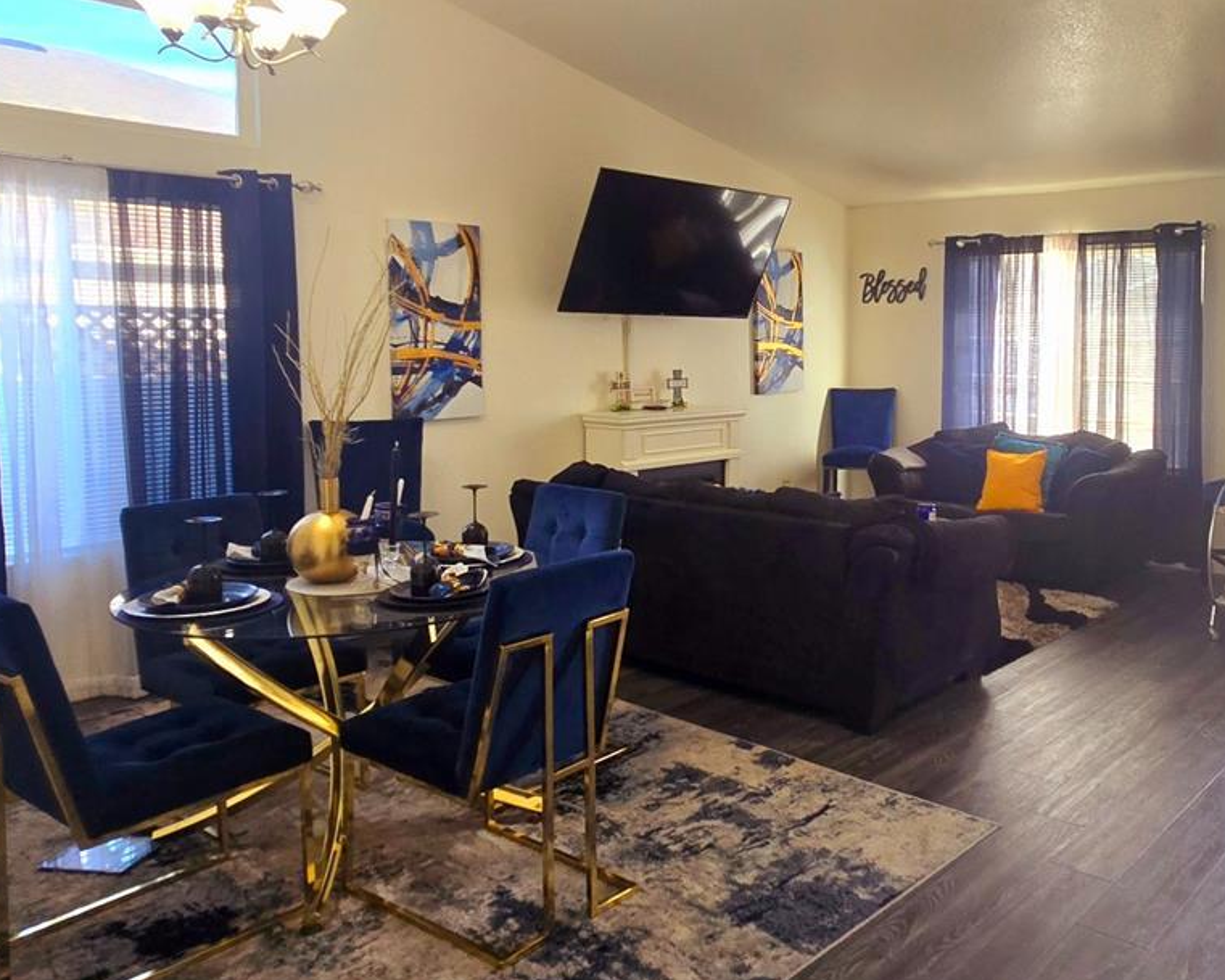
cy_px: 406
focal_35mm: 25
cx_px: 806
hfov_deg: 66.5
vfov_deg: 56.5
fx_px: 906
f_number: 2.2
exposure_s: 1/60.2
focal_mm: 2.2
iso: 125
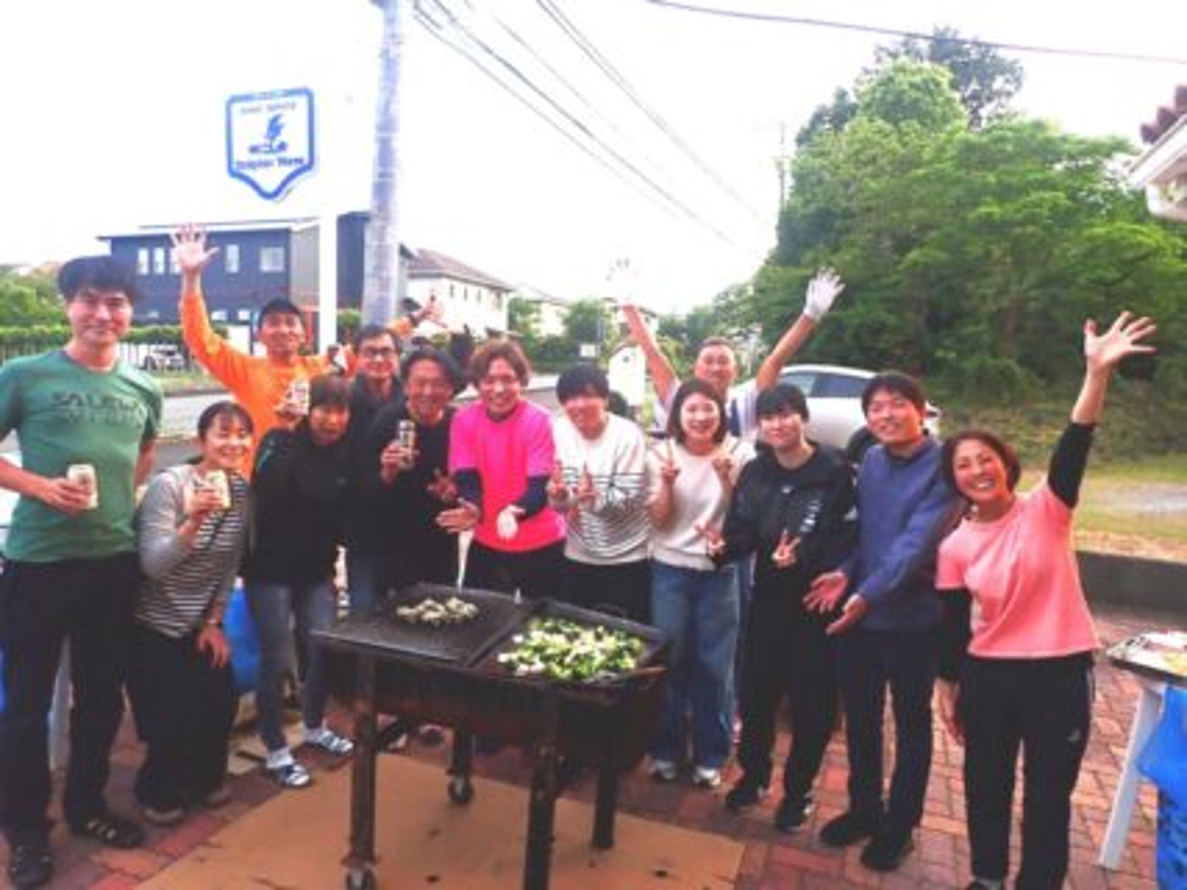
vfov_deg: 54.9
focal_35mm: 25
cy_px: 445
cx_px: 594
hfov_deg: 69.4
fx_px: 857
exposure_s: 1/125
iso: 100
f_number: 2.8
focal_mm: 4.5
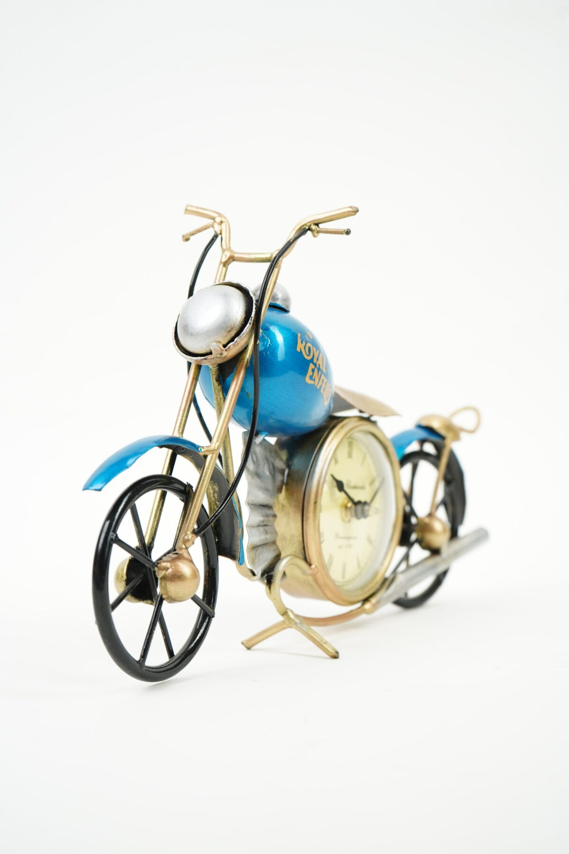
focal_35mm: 60
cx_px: 284
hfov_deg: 22.6
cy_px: 427
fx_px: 1422
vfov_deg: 33.4
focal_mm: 60
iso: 1250
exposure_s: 1/320
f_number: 6.3
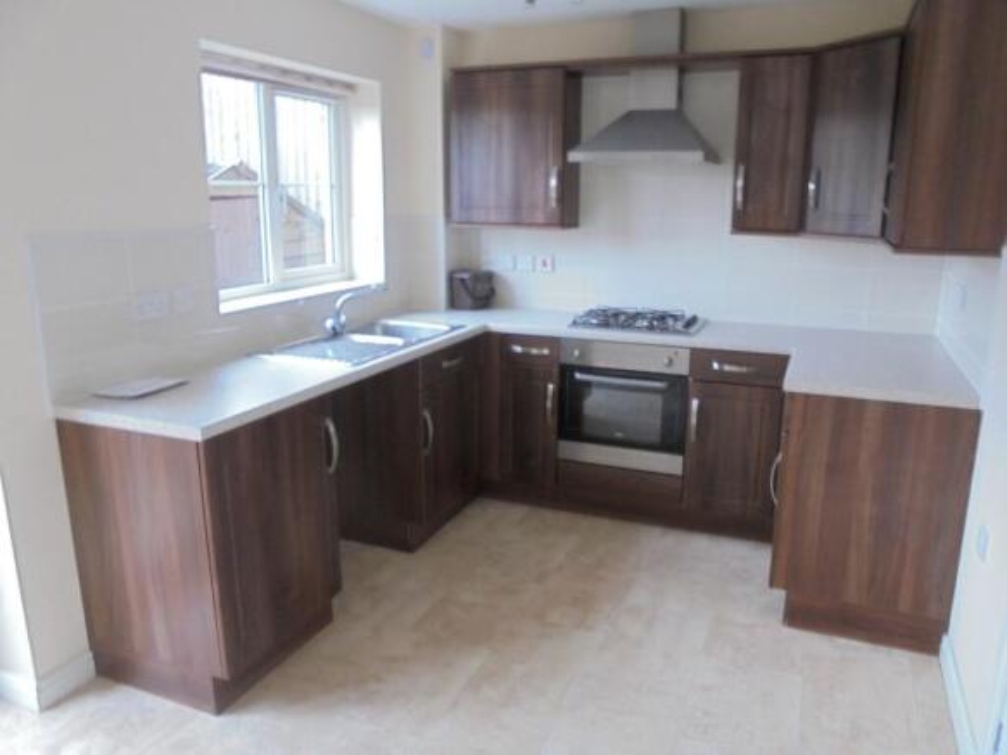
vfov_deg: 53.0
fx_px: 756
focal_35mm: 26
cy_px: 378
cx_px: 504
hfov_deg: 67.3
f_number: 3.5
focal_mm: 4.6
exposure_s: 1/30
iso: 250
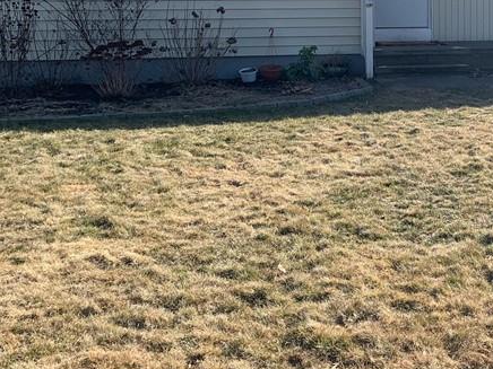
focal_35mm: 61
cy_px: 17
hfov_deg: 30.7
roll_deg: -0.2
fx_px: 869
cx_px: 415
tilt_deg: -4.5
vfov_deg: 23.2
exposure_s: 1/1812
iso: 25
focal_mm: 4.25
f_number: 1.8
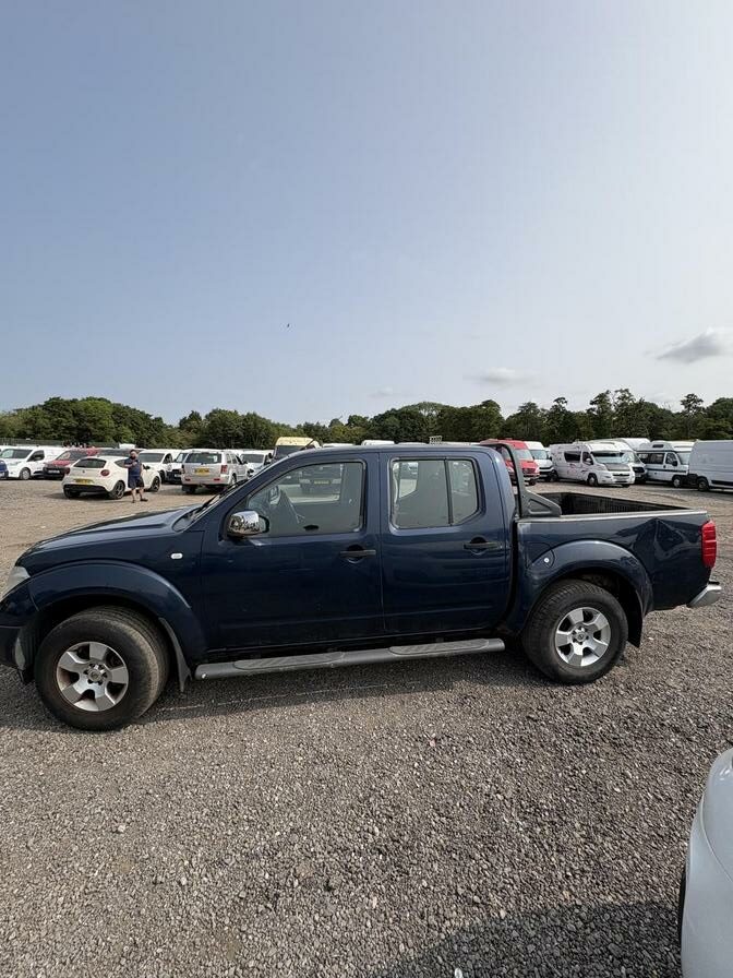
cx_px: 366
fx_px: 395
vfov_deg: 102.1
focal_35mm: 14
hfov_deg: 85.7
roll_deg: +0.0
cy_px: 489
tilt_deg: -2.3
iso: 50
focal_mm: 2.22
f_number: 2.2
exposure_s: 1/1789
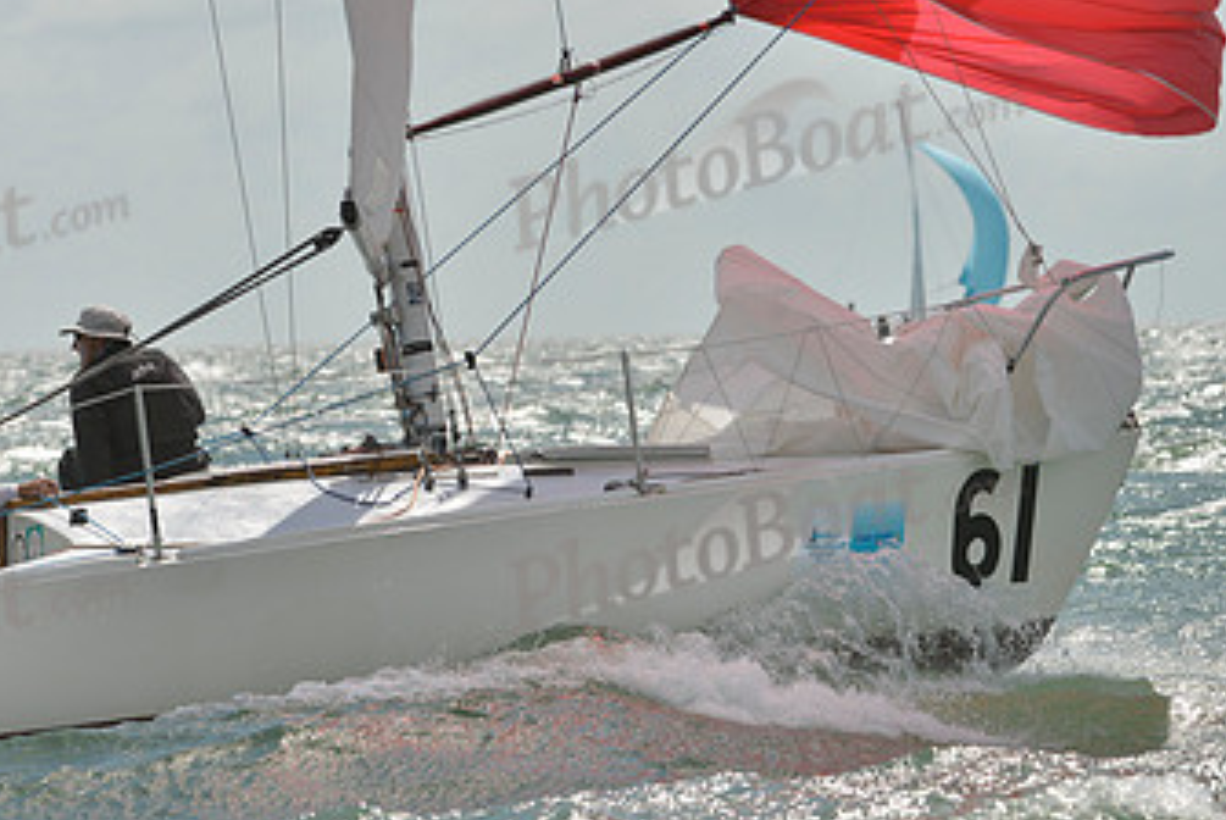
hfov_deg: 5.9
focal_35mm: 346
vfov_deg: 4.0
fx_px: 11793
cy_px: 397
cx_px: 322
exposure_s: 1/1600
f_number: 8
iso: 280
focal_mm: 200
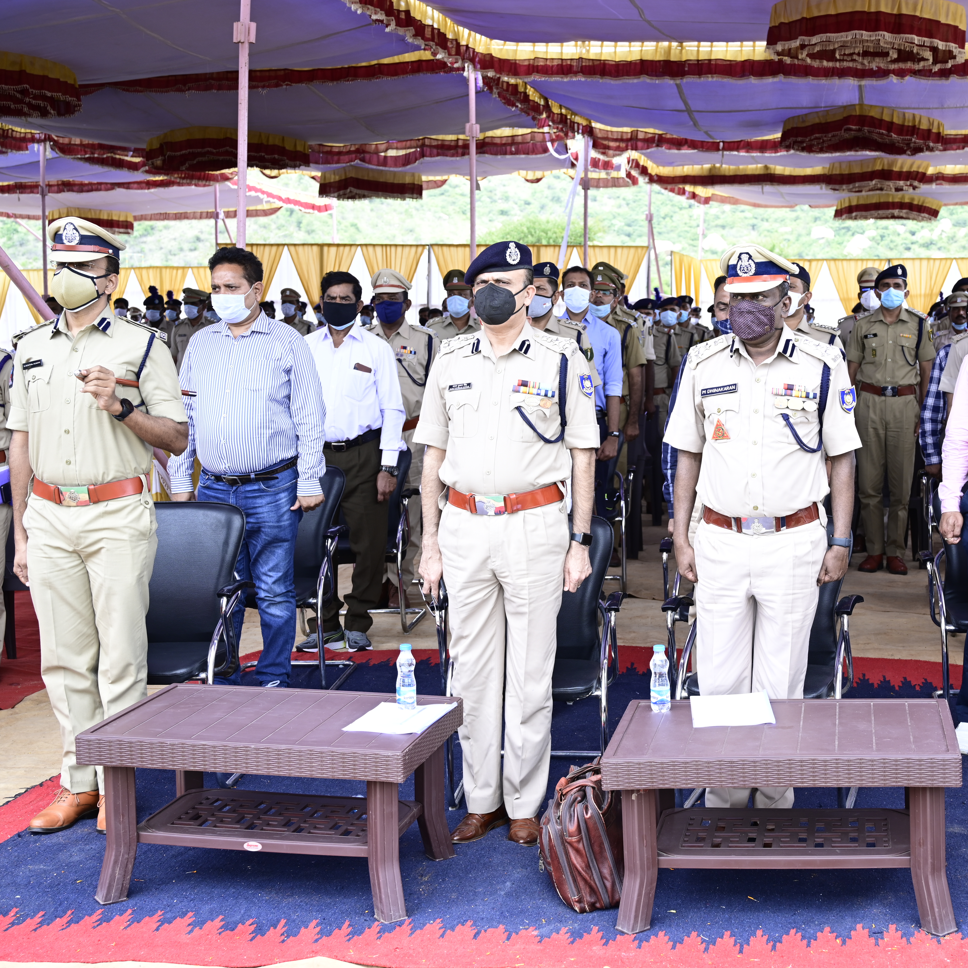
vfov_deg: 34.0
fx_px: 1582
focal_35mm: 50
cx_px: 640
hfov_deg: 33.7
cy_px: 482
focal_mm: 39
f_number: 5.6
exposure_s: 1/100
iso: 200
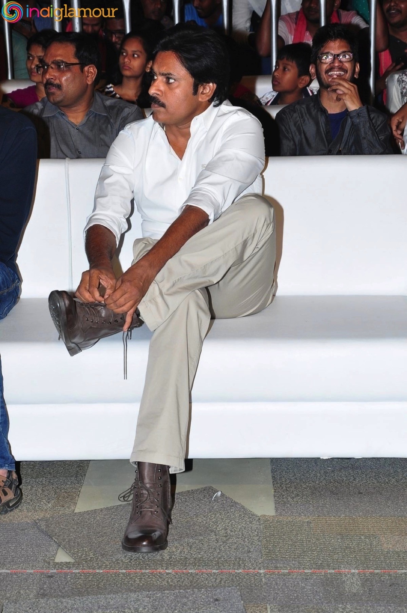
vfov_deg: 23.4
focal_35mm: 87
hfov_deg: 15.7
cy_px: 306
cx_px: 204
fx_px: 1479
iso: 500
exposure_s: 1/125
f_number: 8
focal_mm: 58
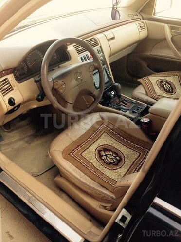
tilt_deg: -40.3
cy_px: 121
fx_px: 244
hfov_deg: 40.7
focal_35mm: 35
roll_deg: +1.2
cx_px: 90
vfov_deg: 52.6
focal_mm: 4.28
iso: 80
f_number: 2.4
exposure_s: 1/120
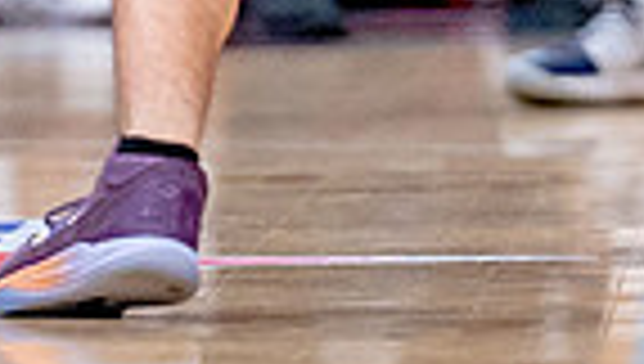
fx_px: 23656
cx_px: 1168
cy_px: -479
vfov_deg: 0.9
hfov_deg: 1.6
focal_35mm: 1383
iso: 2500
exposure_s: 1/1000
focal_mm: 200
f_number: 2.8
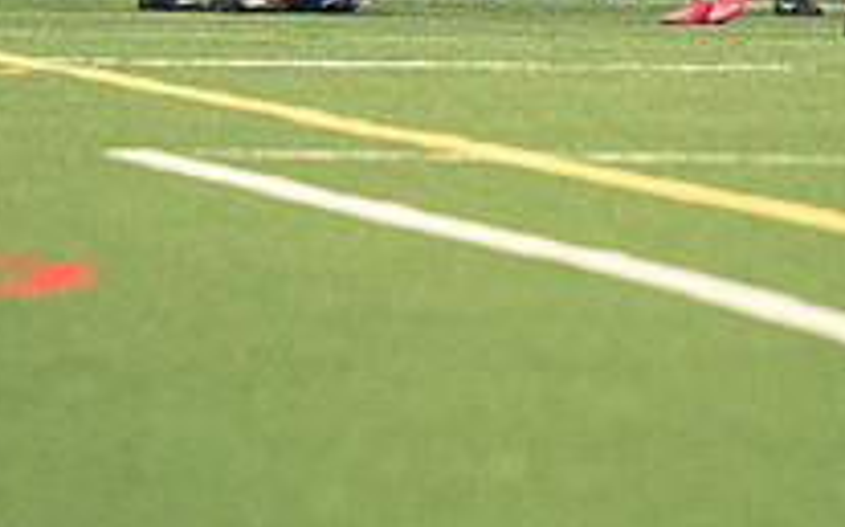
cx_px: 629
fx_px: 19743
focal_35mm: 858
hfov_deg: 2.5
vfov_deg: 1.5
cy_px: 49
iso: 12800
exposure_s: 1/500
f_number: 2.8
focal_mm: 200
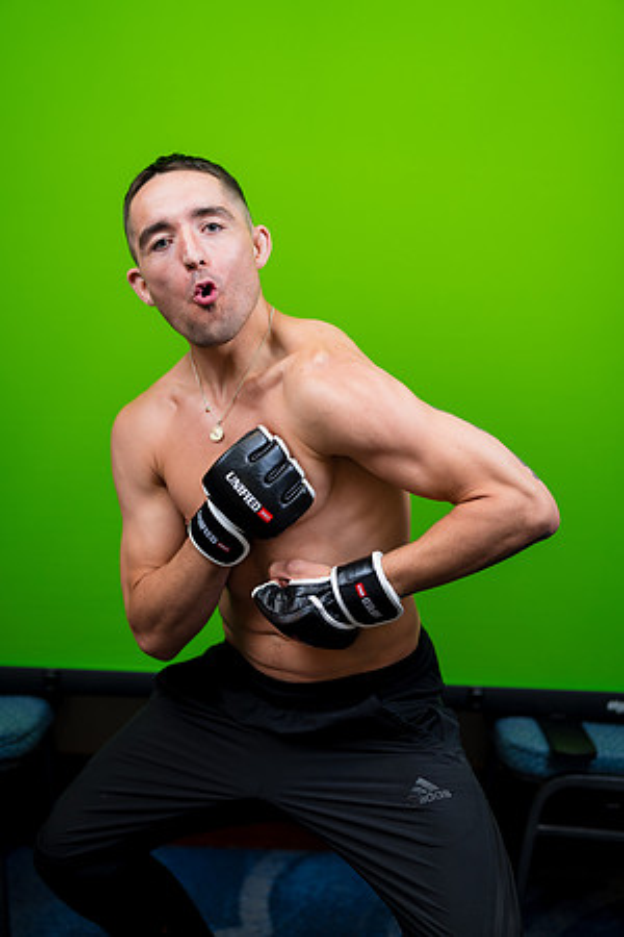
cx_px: 312
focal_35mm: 50
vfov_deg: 39.6
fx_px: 1300
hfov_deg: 27.0
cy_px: 468
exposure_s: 1/160
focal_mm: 50
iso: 100
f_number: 2
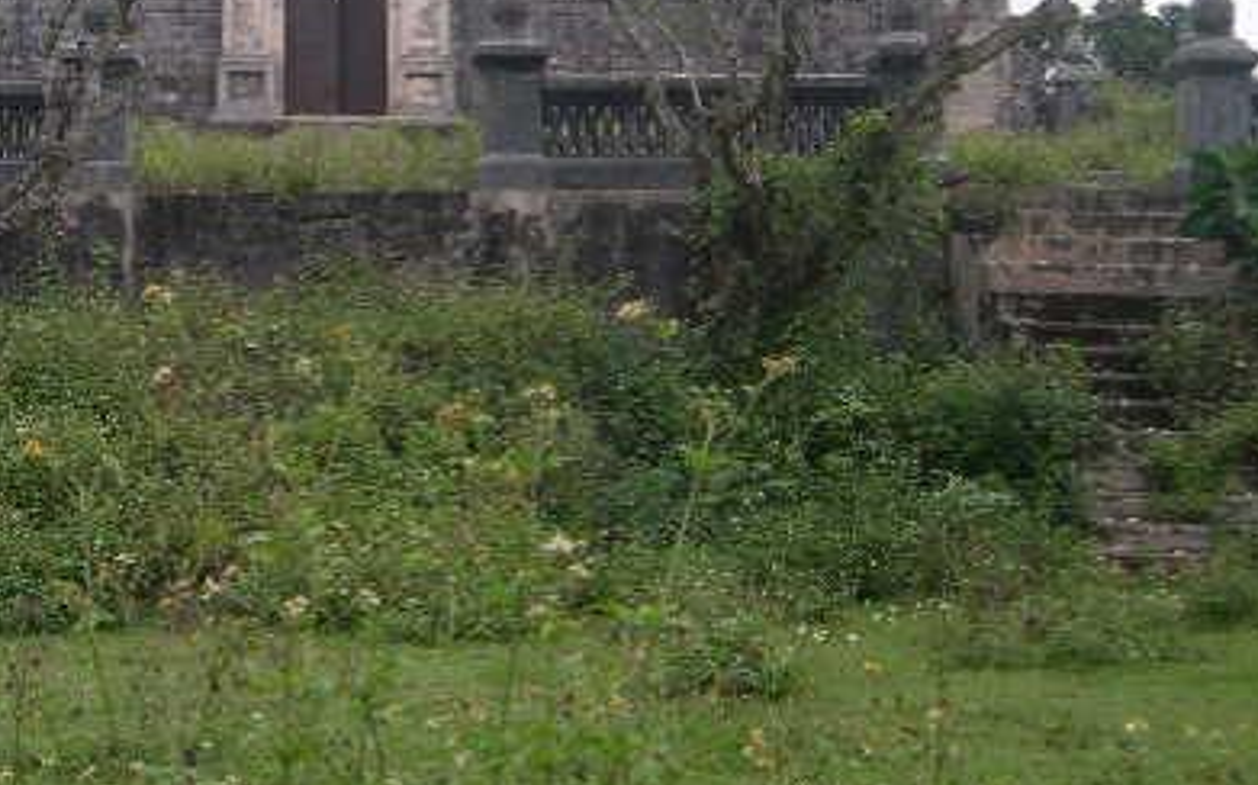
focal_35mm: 66
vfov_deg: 19.6
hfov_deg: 30.3
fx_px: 2262
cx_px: 248
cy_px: 235
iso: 100
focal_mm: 8
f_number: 2.8
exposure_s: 1/61
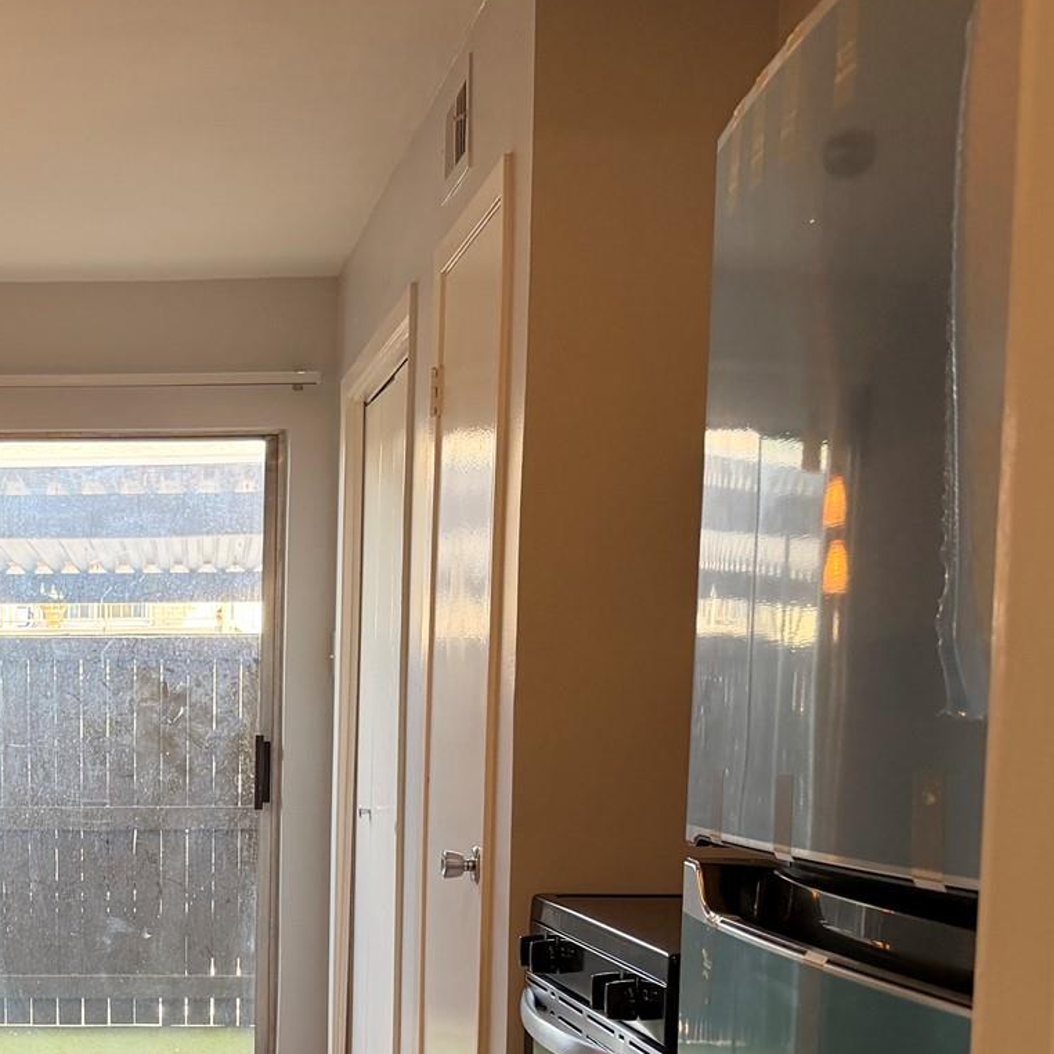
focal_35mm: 57
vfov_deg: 29.1
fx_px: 1964
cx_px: 59
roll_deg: +1.0
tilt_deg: -8.0
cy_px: 894
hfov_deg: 28.6
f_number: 1.78
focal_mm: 6.76
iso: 160
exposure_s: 1/149
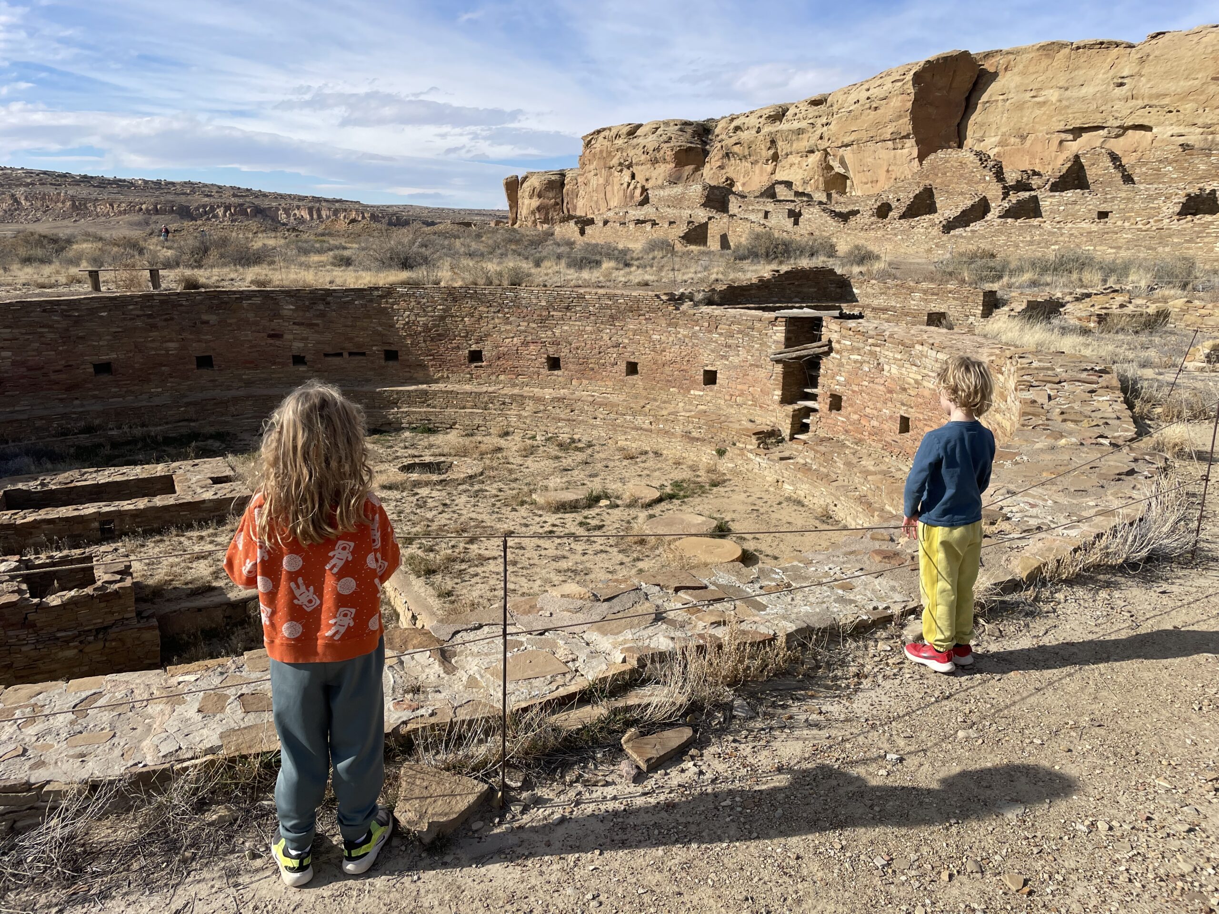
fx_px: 916
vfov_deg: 53.1
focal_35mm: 26
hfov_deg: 67.3
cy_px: 457
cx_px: 610
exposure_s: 1/4132
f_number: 1.6
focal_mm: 4.2
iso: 32
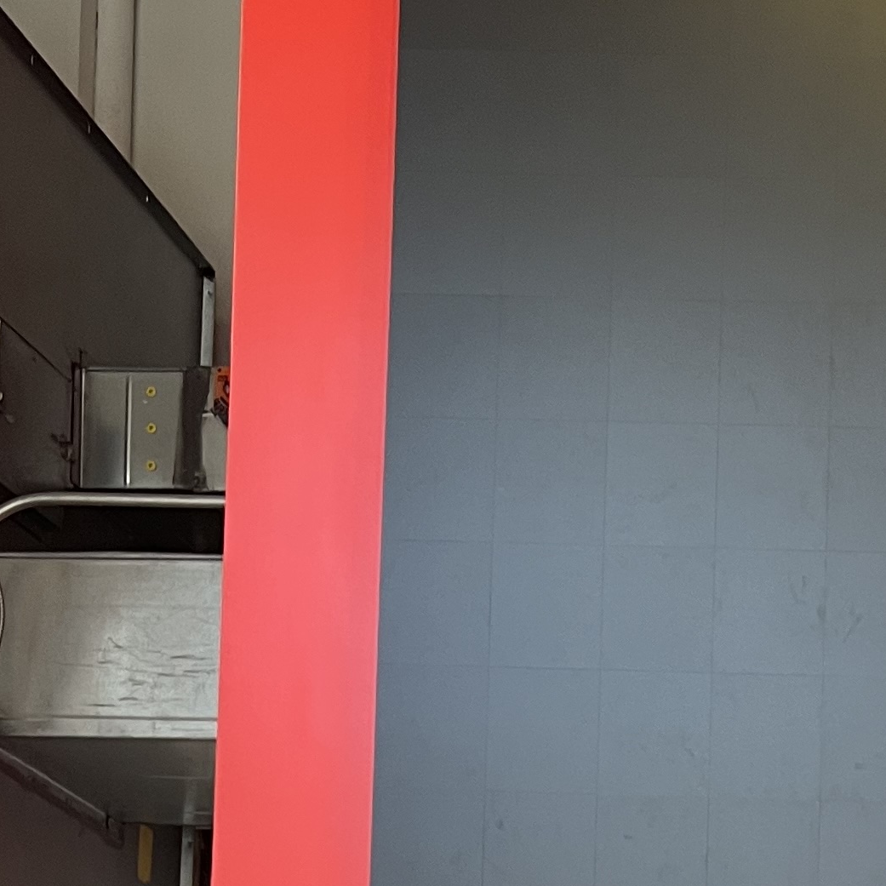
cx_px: 1054
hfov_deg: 18.5
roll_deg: -1.1
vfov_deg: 17.7
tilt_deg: +2.8
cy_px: 1292
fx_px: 2577
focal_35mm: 89
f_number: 1.5
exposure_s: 1/60
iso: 100
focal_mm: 5.7
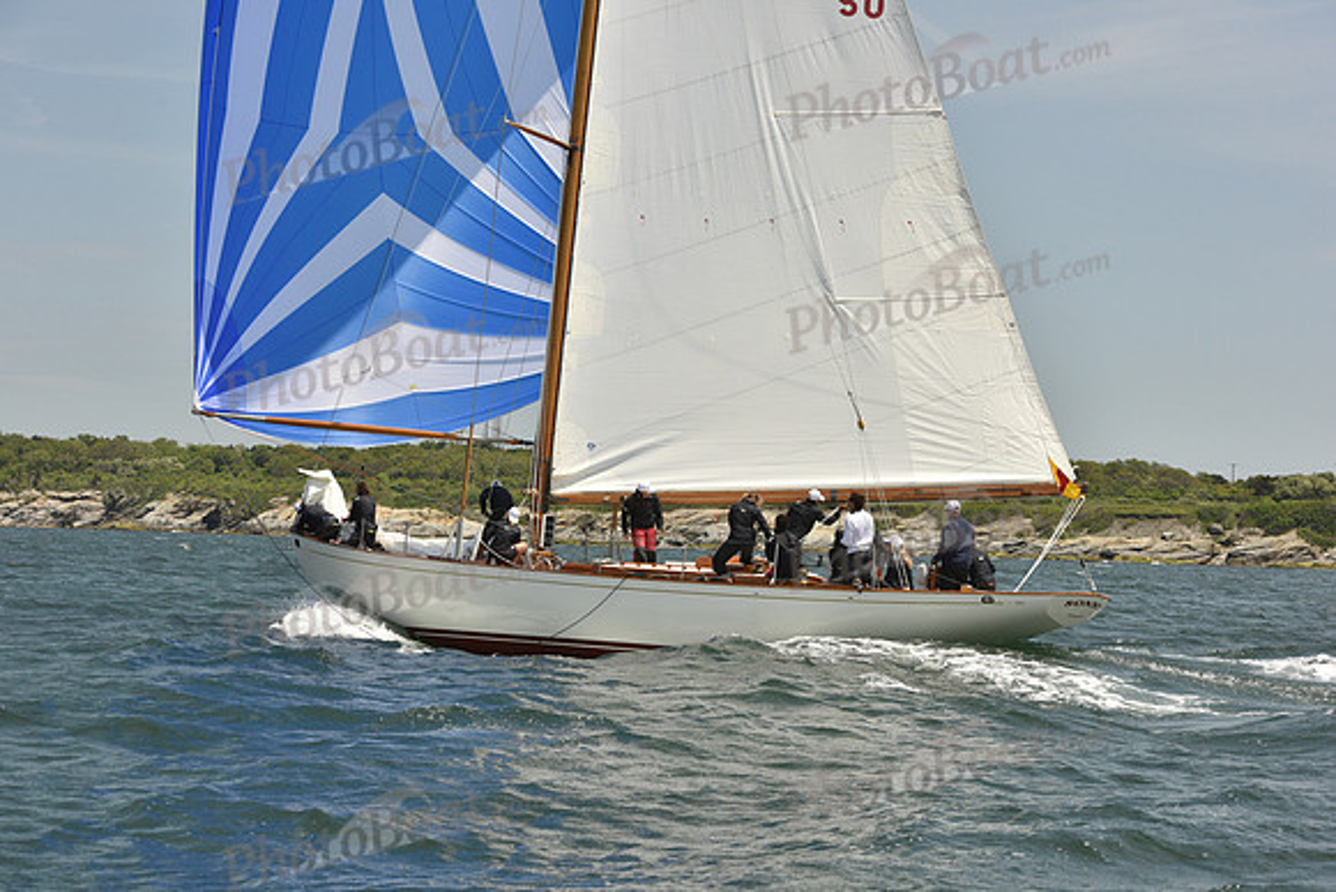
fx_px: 2598
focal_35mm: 70
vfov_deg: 19.5
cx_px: 668
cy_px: 446
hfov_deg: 28.8
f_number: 9
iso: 400
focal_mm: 70
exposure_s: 1/1600
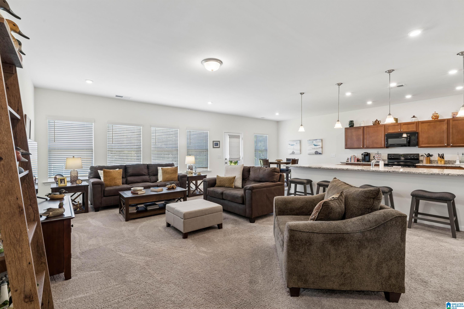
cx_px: 232
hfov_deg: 96.7
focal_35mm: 16
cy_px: 154
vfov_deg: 73.7
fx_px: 206
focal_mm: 16
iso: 400
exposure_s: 1/4
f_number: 13
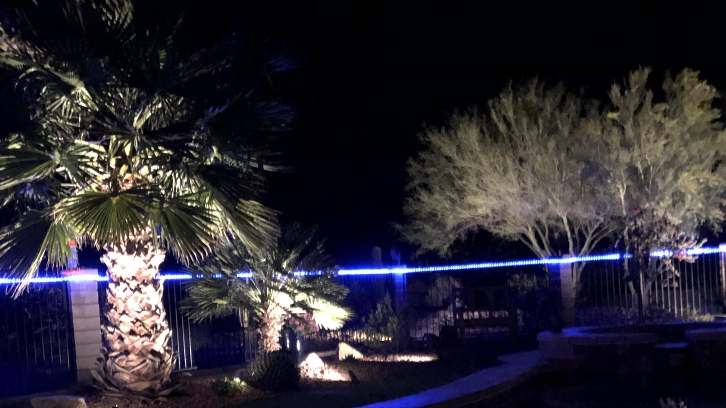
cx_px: 352
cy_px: 338
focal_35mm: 47
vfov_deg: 24.9
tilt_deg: -3.2
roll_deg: +3.8
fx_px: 905
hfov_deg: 43.7
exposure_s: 1/4
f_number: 1.8
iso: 400
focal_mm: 3.99
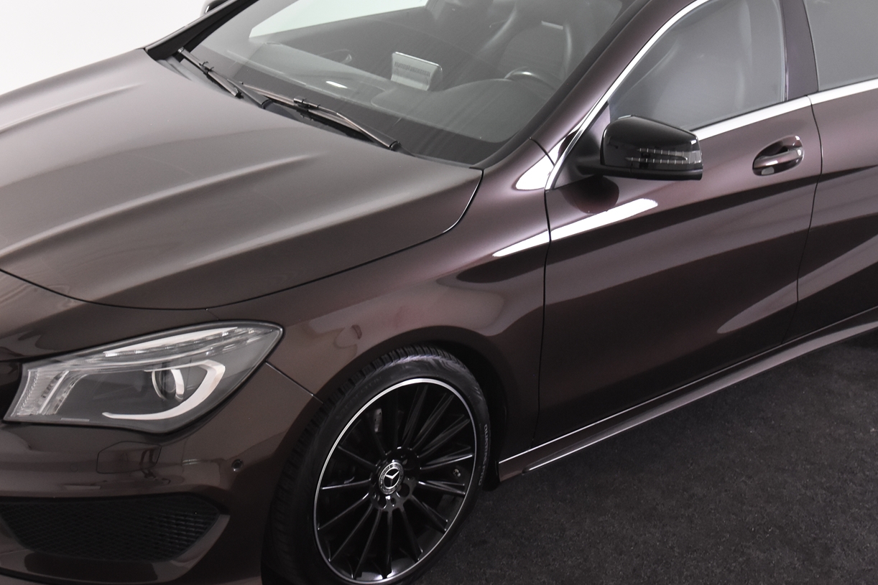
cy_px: 220
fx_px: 1610
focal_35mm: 66
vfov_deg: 20.6
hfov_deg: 30.5
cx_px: 422
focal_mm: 28
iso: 1600
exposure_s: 1/50
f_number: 4.5
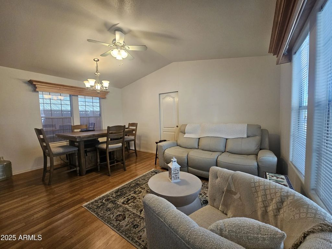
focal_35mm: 13
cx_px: 166
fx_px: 125
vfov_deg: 89.9
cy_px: 124
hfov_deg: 106.2
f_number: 2.2
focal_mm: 2.2
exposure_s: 1/60
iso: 200
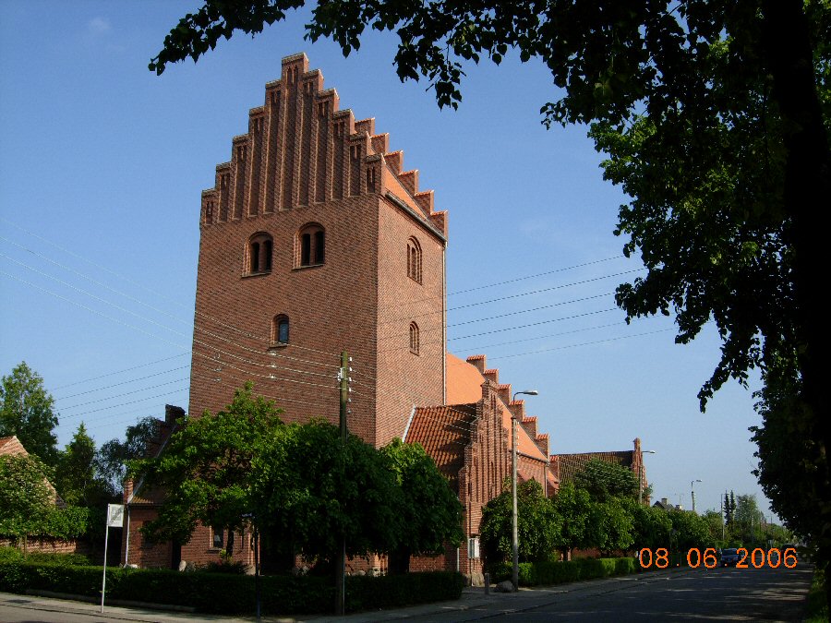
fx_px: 864
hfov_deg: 51.4
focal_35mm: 36
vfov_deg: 39.7
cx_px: 416
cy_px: 312
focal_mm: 7.5
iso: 50
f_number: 6.1
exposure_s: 1/287
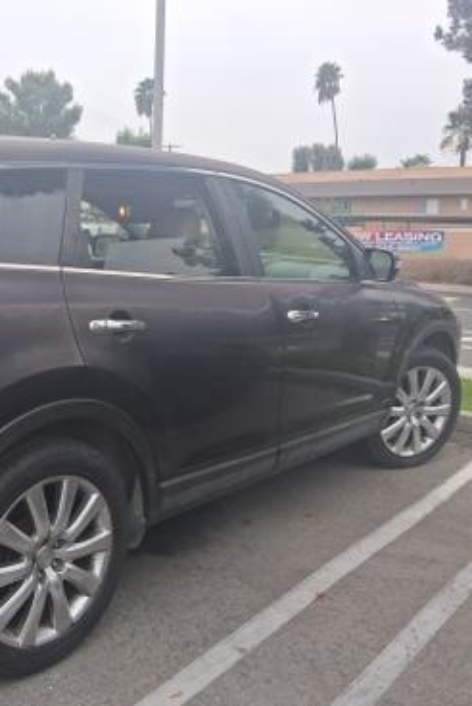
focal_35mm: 37
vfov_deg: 51.8
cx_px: 111
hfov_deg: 35.1
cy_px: 361
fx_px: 726
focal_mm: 3.98
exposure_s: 1/100
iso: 50
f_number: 1.8
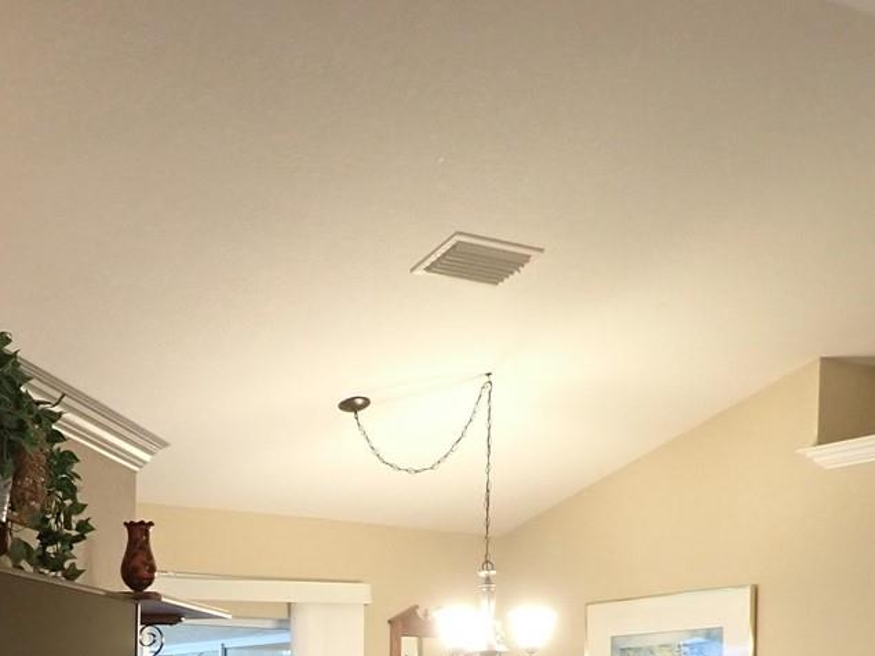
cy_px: 805
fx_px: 1592
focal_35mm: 63
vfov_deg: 21.5
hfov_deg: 30.3
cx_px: 231
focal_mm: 4.5
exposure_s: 1/30
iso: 250
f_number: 2
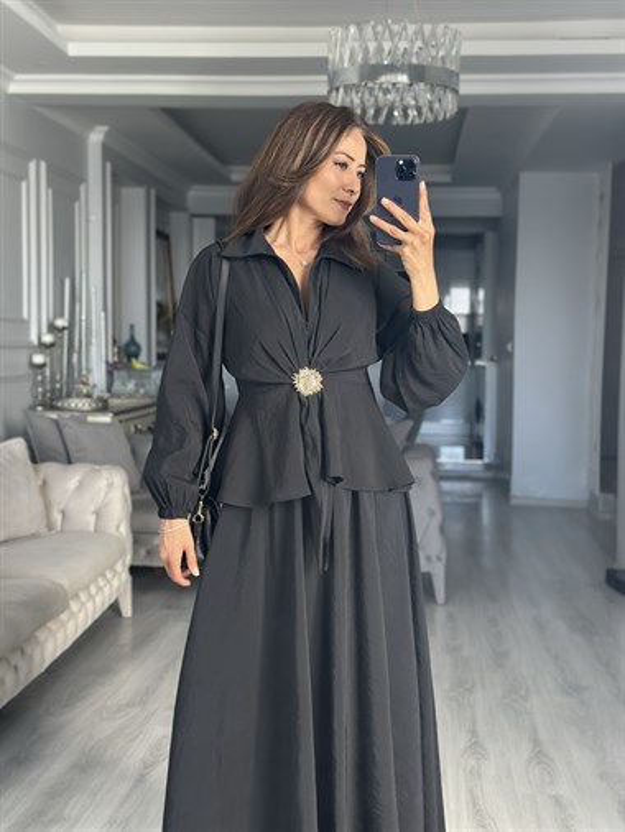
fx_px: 1155
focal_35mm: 48
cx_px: 312
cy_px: 416
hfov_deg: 30.3
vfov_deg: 39.6
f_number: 1.78
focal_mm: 6.86
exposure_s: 1/130
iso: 100
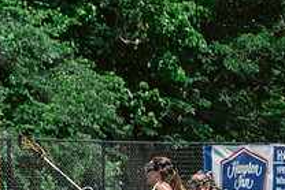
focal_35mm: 558
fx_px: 4420
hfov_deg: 3.7
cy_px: 236
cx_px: -89
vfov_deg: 2.5
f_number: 5.6
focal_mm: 200
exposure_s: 1/2000
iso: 400
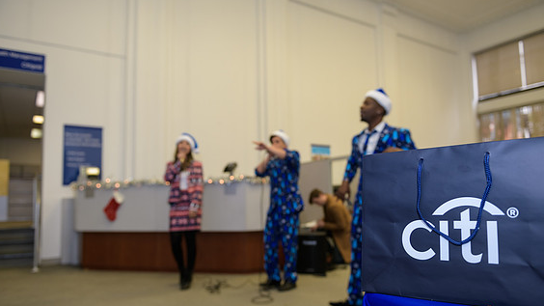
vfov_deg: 41.4
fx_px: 404
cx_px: 276
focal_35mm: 28
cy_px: 169
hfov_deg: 67.9
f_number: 3.2
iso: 400
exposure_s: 1/125
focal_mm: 26
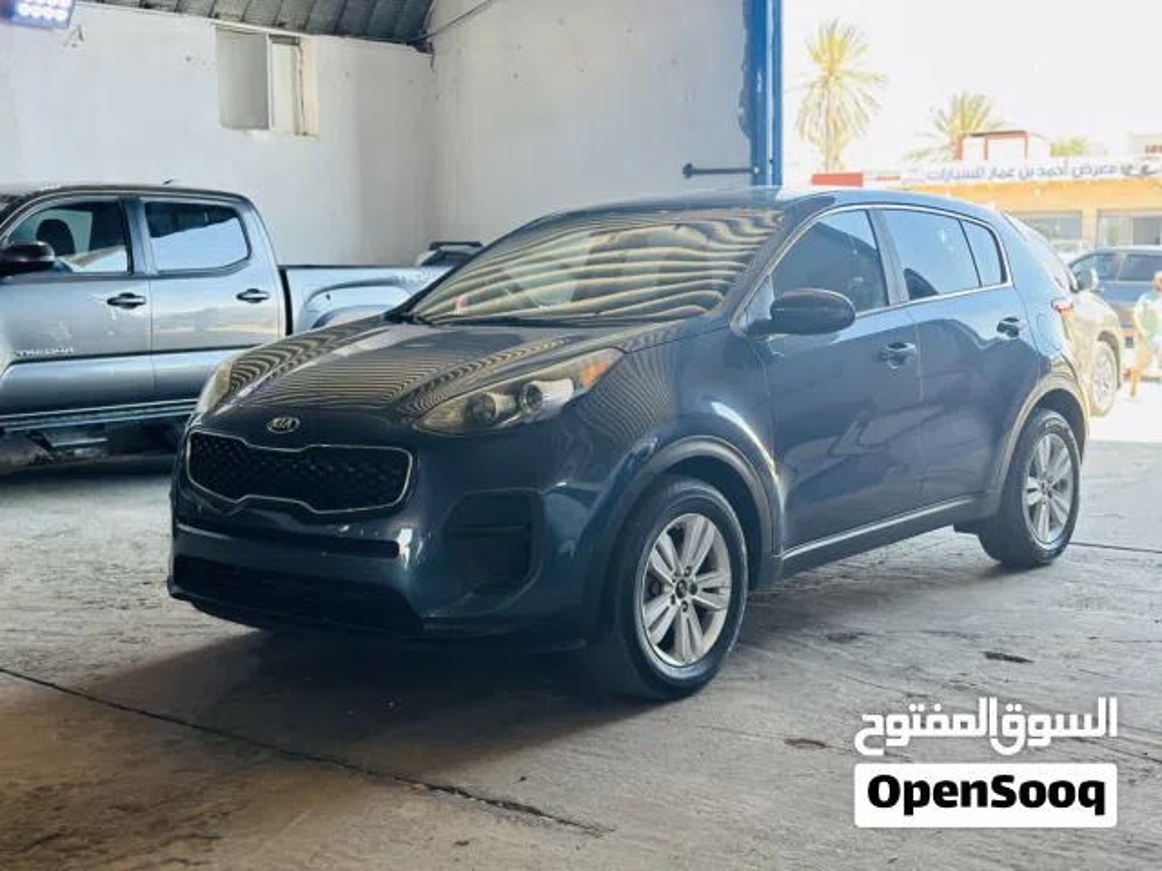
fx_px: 1611
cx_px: 581
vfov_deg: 30.3
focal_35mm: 48
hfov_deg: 39.7
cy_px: 436
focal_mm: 6.86
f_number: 1.78
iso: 80
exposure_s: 1/199
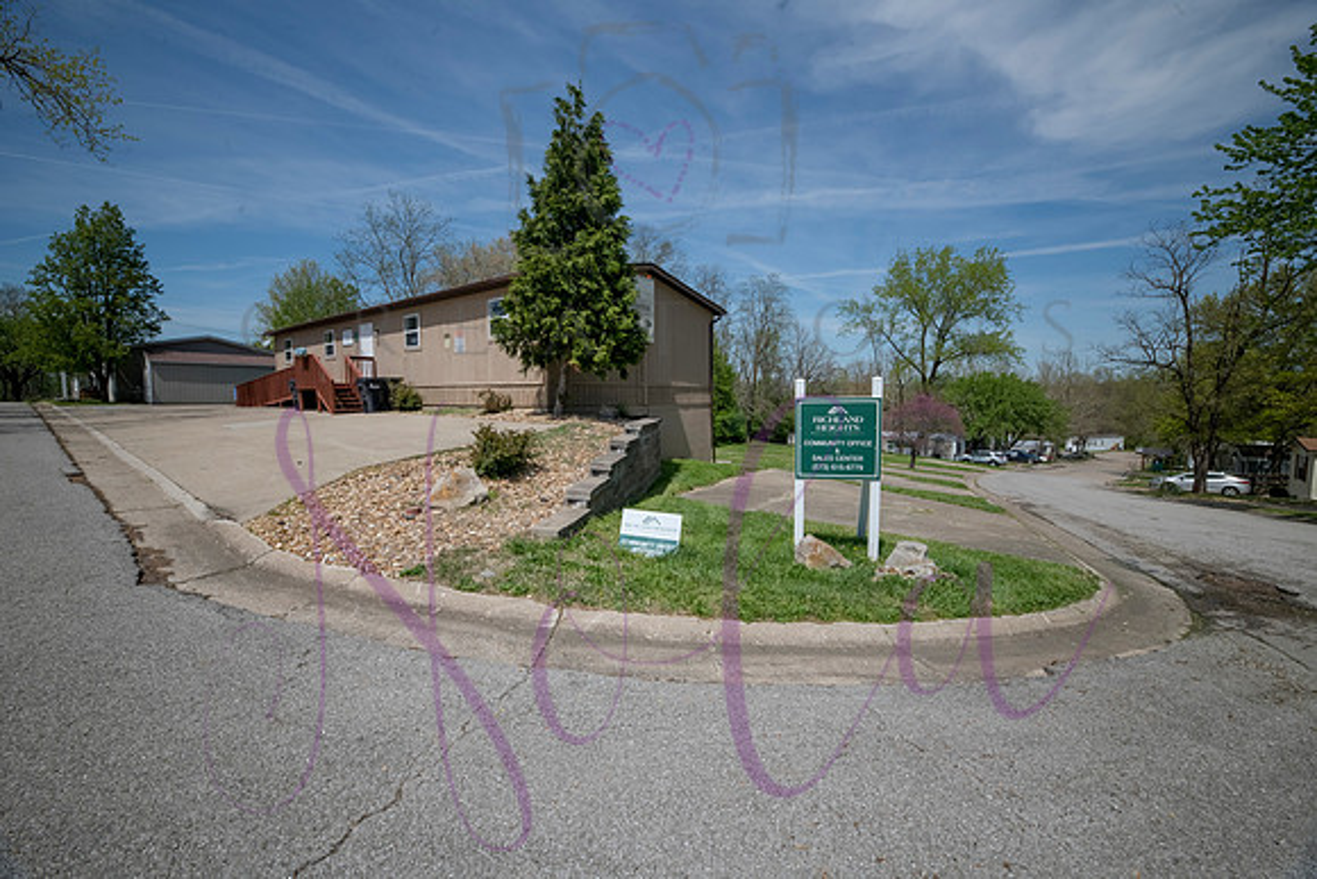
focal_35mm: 14
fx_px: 512
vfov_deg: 81.2
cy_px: 440
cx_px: 658
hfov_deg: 104.2
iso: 400
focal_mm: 14
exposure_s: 1/320
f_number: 16
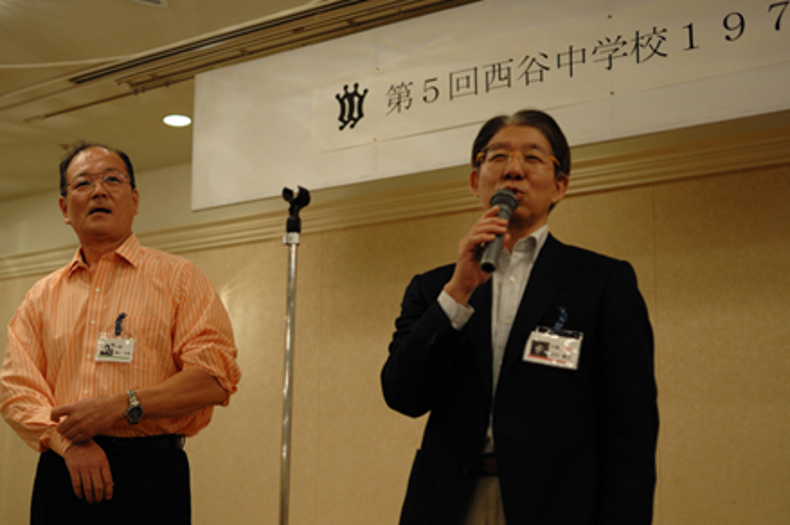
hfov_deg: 38.4
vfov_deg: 26.4
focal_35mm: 51
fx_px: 1118
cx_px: 254
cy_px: 316
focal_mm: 35
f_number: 2.8
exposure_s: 1/100
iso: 800
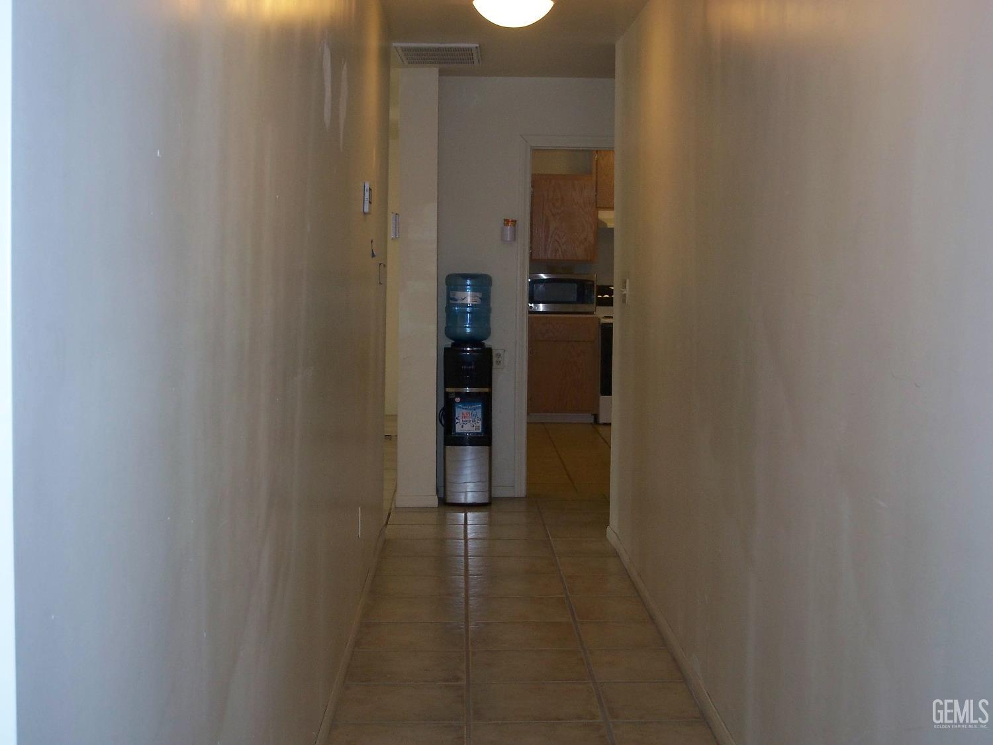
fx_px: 1463
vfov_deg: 28.6
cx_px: 496
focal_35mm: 51
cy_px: 372
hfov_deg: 37.5
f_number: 3.2
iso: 200
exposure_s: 1/80
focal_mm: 10.7
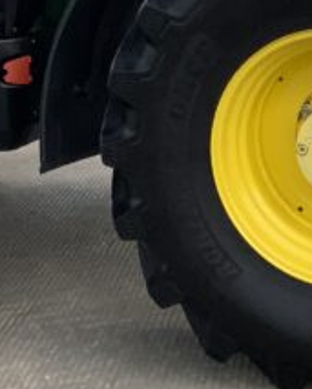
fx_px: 1566
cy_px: -150
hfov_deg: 11.4
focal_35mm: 136
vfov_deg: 13.5
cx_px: 148
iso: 16
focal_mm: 3
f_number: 1.8
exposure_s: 1/1451
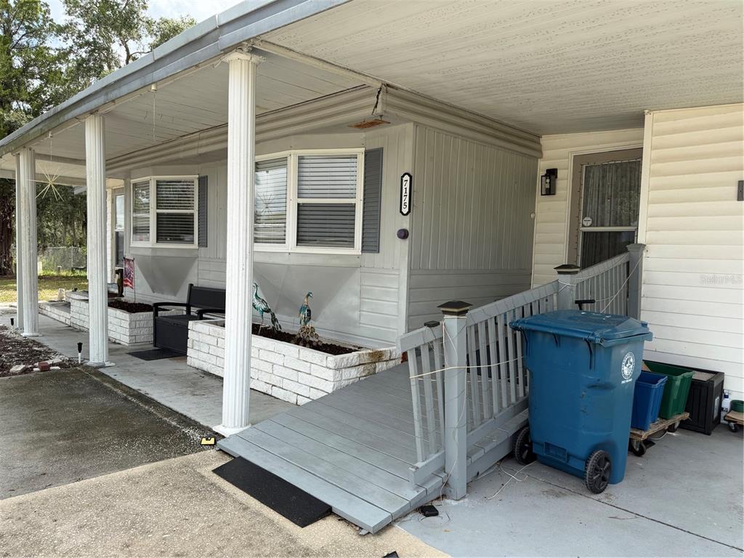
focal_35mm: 24
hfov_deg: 71.6
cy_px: 279
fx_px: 516
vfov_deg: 56.8
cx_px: 372
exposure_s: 1/2110
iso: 80
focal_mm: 6.76
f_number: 1.78
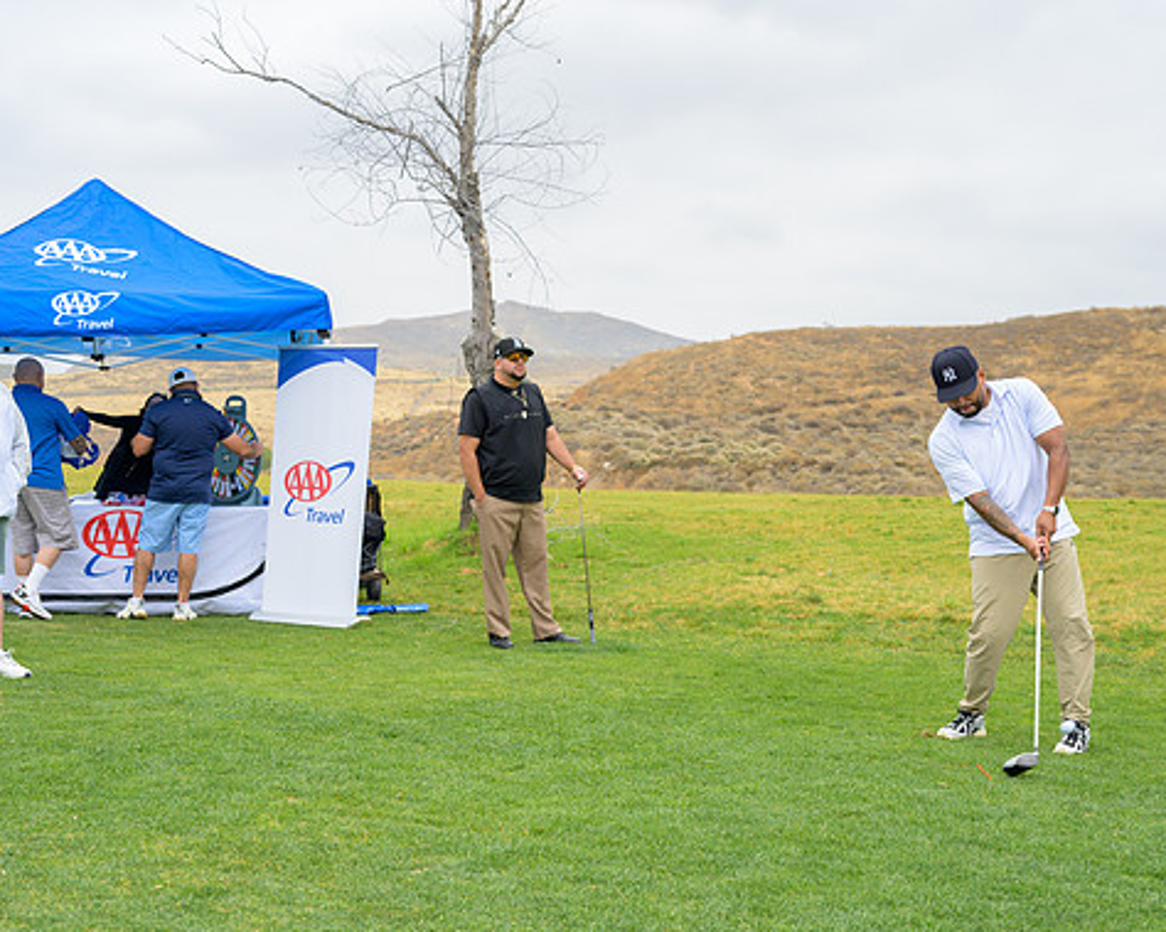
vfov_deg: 28.1
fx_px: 1863
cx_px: 630
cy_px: 466
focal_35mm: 54
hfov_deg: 34.7
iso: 800
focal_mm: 47
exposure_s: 1/4000
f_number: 4
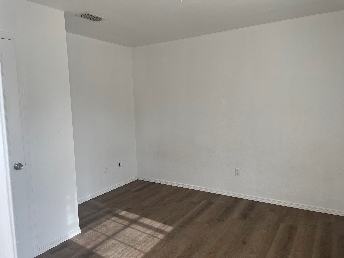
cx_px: 172
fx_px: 258
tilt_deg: -5.8
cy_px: 129
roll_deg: +3.0
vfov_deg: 53.1
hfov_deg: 67.3
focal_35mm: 26
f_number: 1.6
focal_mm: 4.2
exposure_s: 1/258
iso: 40
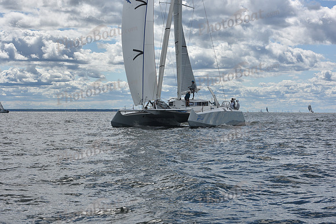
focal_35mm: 70
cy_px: 112
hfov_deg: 28.8
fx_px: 653
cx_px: 168
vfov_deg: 19.5
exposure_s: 1/1000
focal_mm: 70
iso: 250
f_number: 11
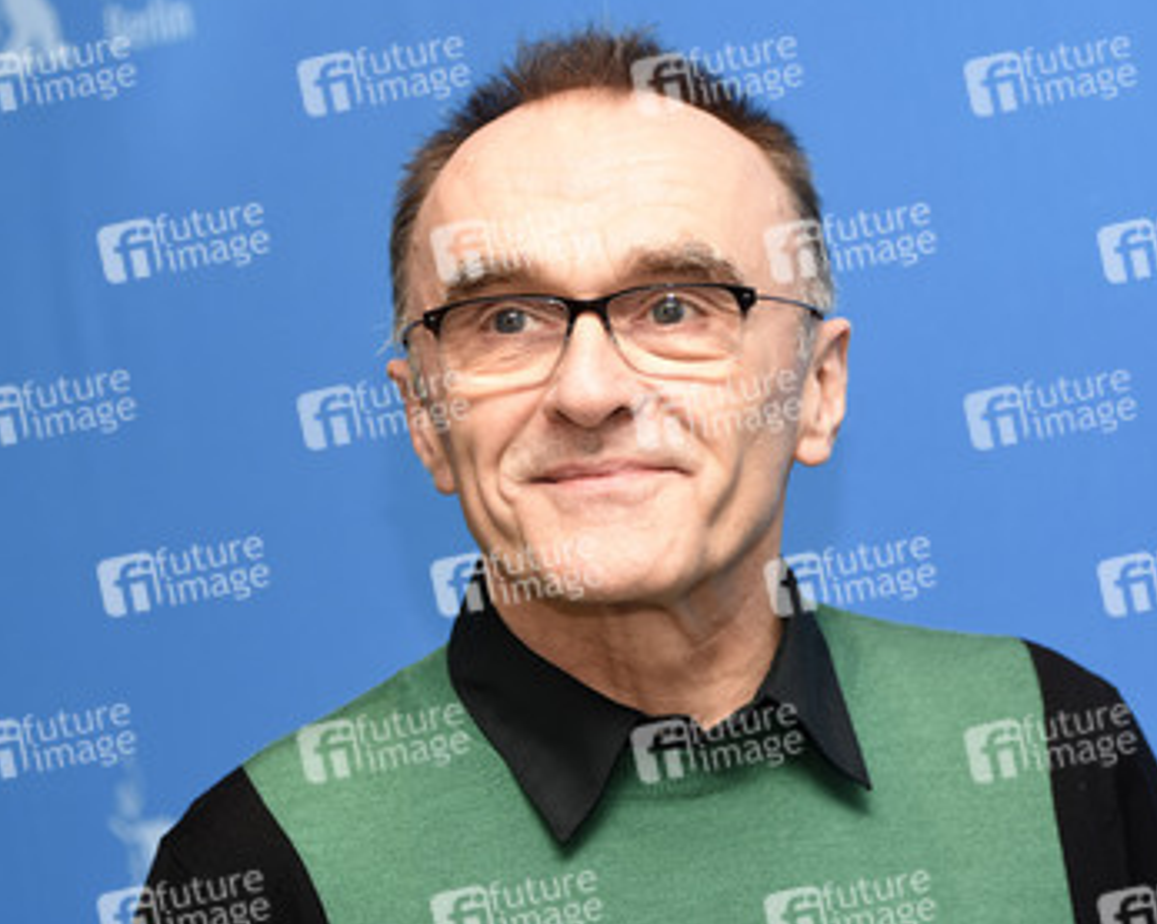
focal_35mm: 156
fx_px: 5324
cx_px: 428
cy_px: 494
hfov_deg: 12.4
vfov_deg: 9.9
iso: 640
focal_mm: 85
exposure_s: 1/320
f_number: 3.2
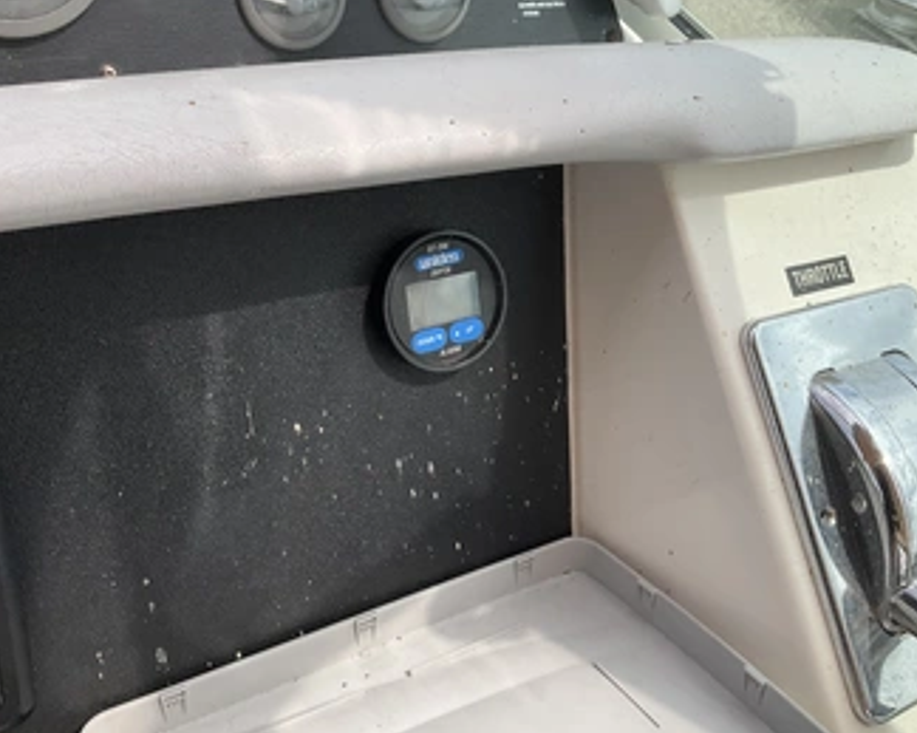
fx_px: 950
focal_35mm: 35
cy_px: 323
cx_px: 427
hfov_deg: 51.5
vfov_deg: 42.1
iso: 25
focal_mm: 3
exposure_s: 1/944
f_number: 1.8
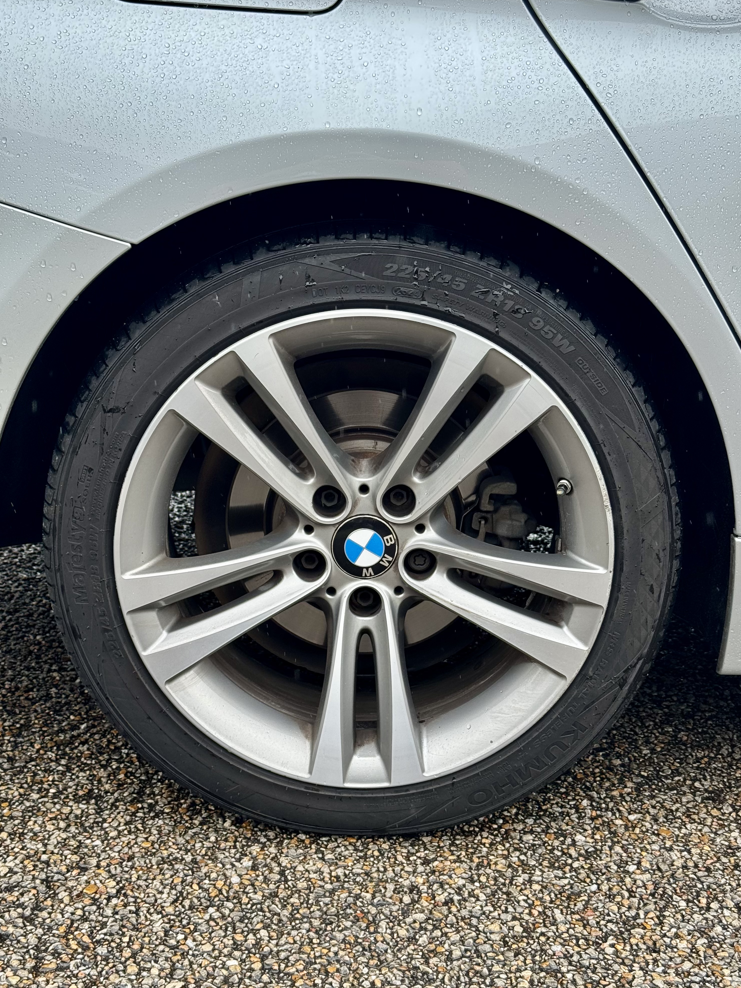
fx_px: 1399
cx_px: 370
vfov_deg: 38.9
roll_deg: +1.6
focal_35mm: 49
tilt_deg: -12.3
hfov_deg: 29.7
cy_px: 490
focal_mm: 6.76
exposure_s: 1/756
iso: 64
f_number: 1.78
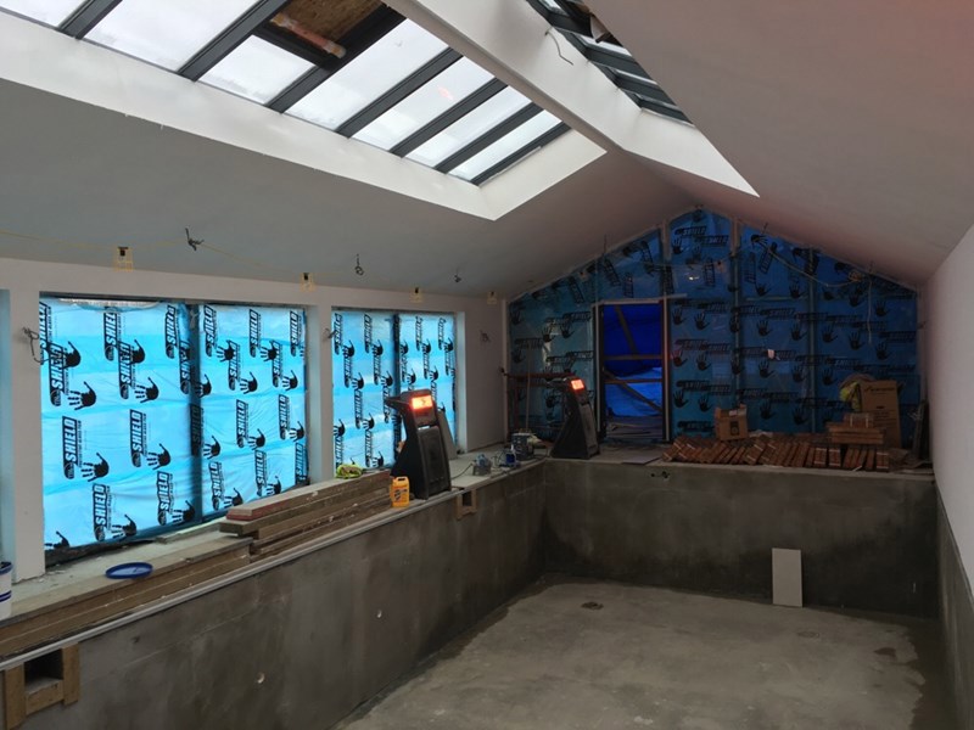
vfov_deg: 48.2
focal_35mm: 29
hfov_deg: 61.7
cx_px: 487
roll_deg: +1.9
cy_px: 365
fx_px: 816
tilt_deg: -0.8
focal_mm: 4.15
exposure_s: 1/50
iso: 32
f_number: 2.2
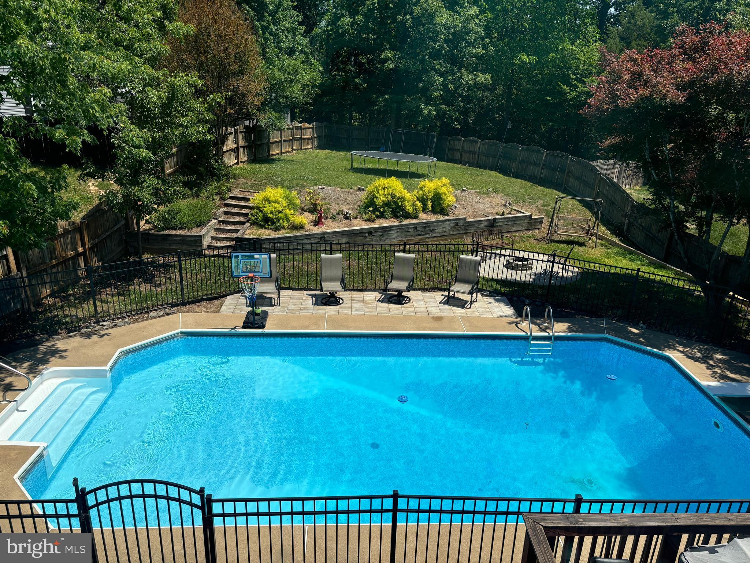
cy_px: 282
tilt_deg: -20.9
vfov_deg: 53.1
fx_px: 563
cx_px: 375
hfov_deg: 67.3
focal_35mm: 26
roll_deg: -2.2
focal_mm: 5.96
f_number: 1.6
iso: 50
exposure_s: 1/4082
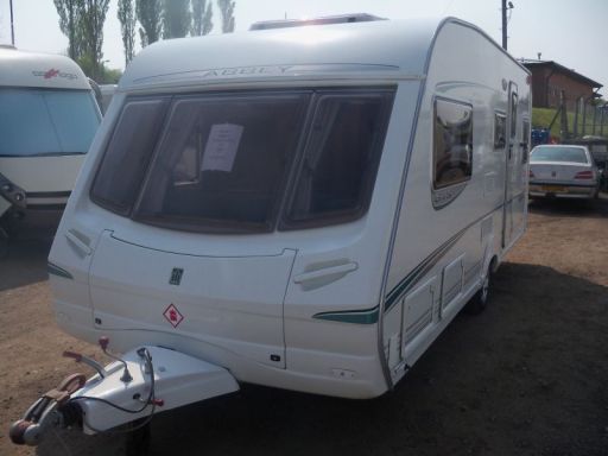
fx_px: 615
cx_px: 304
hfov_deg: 52.6
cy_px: 228
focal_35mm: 35
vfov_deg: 40.7
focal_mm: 6.2
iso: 80
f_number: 3.5
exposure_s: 1/1250
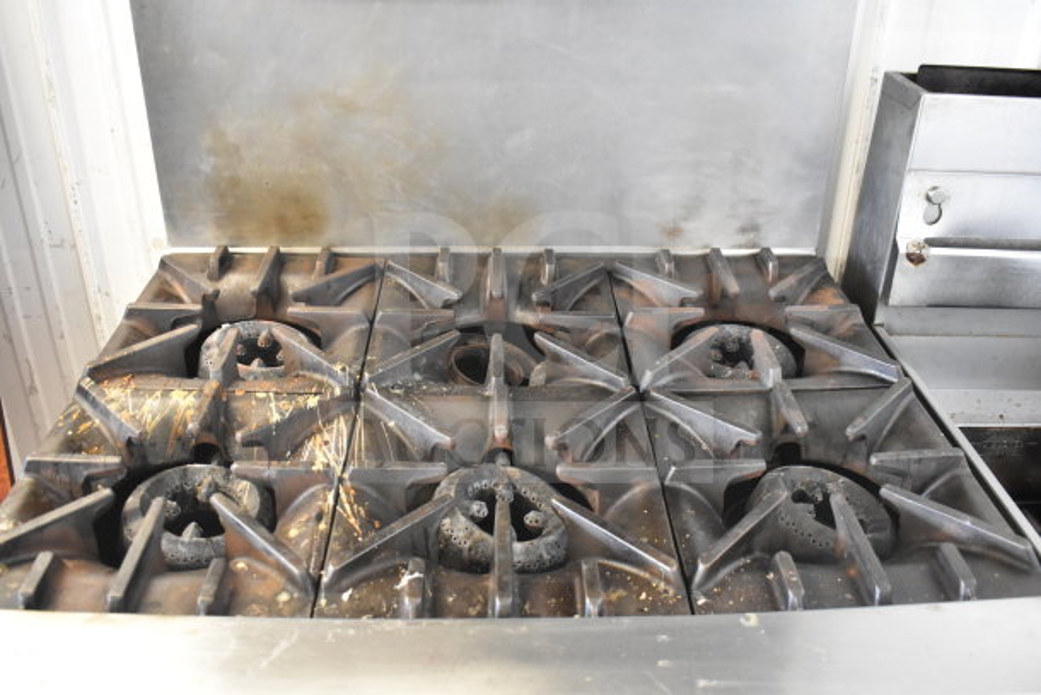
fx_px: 954
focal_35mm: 33
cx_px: 520
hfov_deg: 57.2
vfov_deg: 40.0
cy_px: 348
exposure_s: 1/40
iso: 3200
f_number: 3.8
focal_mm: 22
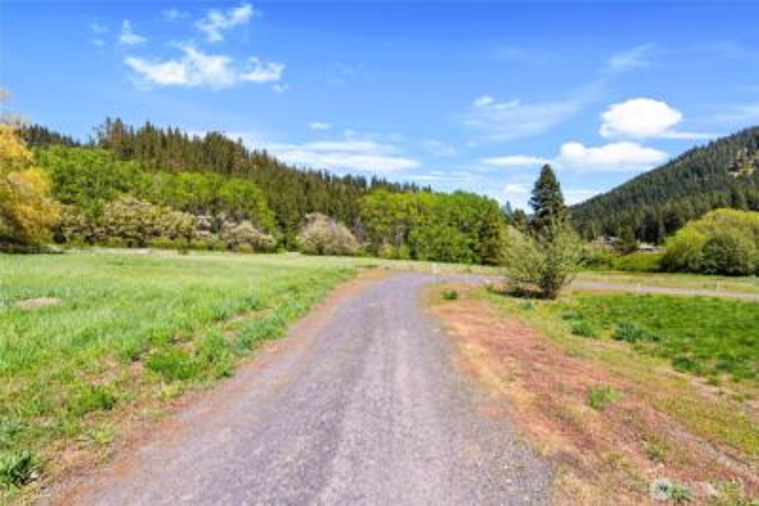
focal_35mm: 15
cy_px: 253
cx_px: 380
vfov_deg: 77.4
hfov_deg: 100.4
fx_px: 316
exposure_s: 1/320
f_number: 8
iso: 100
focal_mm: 15
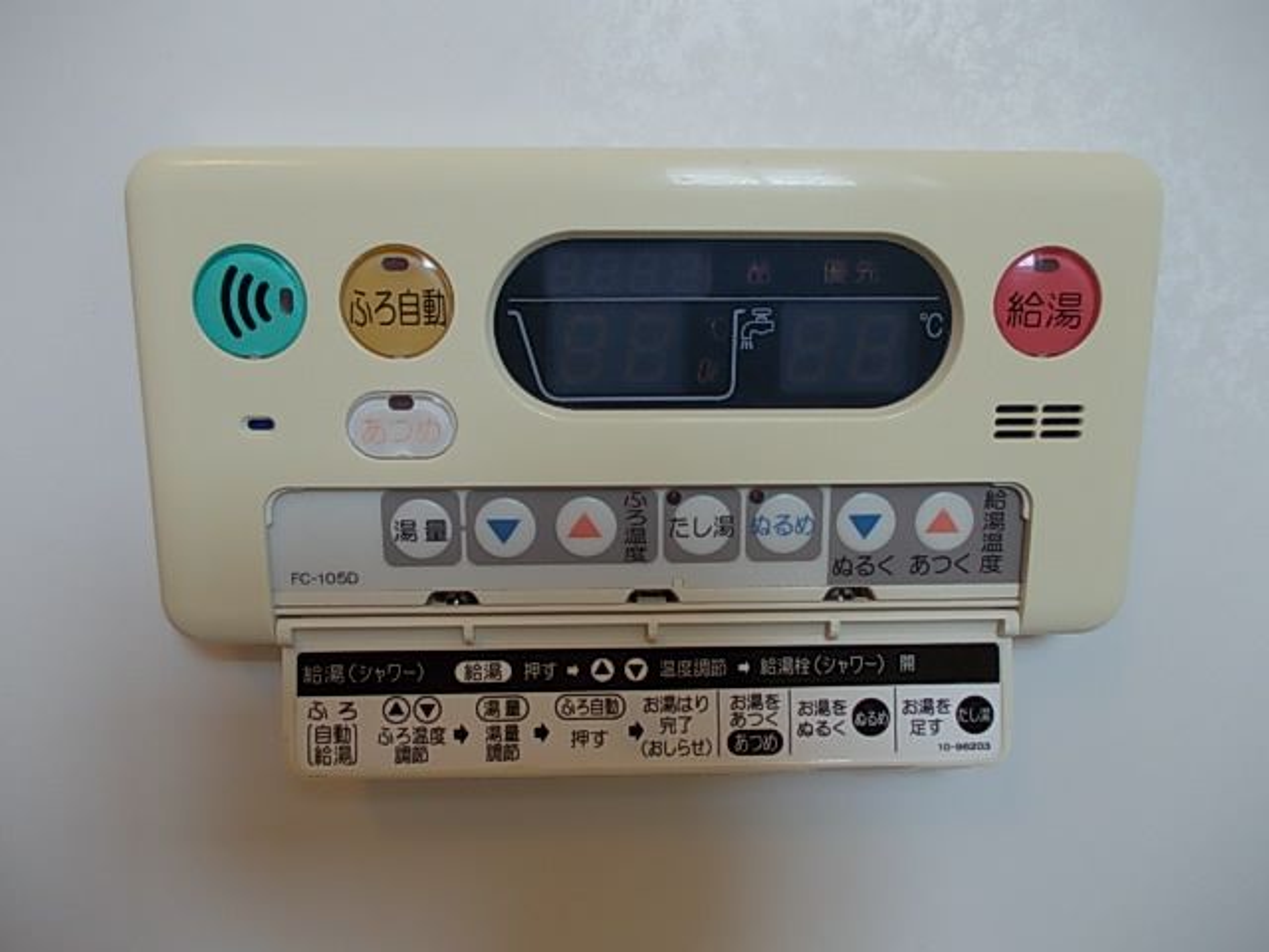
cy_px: 476
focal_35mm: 28
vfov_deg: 49.7
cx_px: 634
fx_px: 1026
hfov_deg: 63.4
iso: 80
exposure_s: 1/50
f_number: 2.7
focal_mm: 4
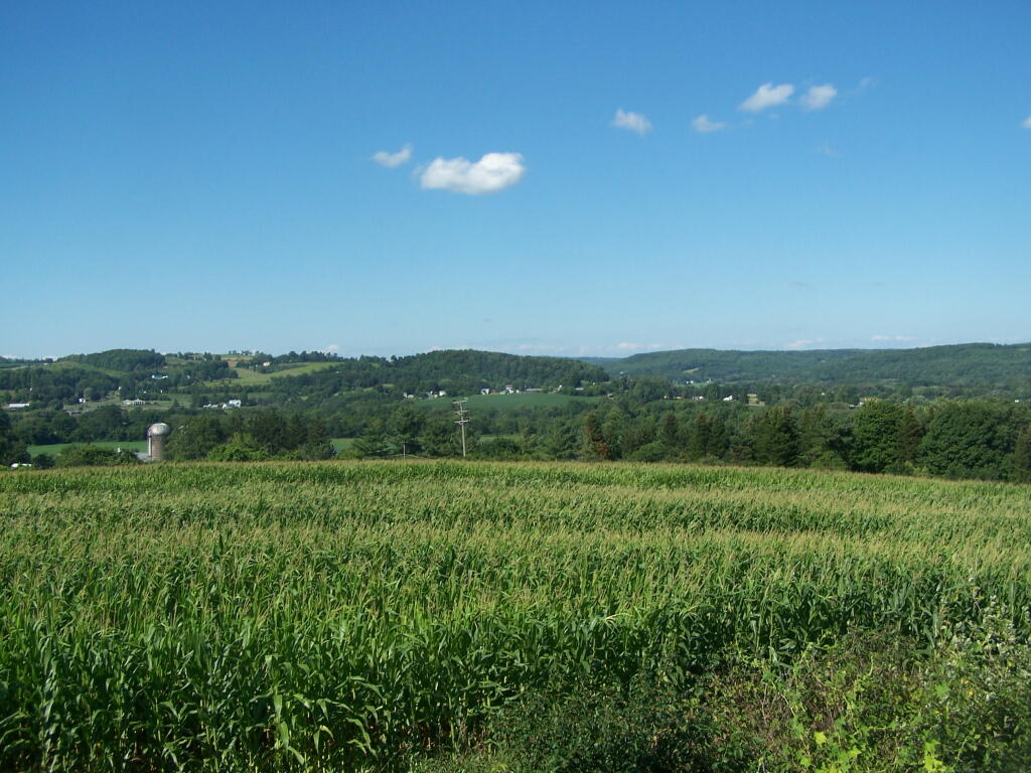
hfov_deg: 49.0
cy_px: 386
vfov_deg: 37.7
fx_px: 1132
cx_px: 516
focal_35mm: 38
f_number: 4
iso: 80
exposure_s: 1/800
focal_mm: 6.3
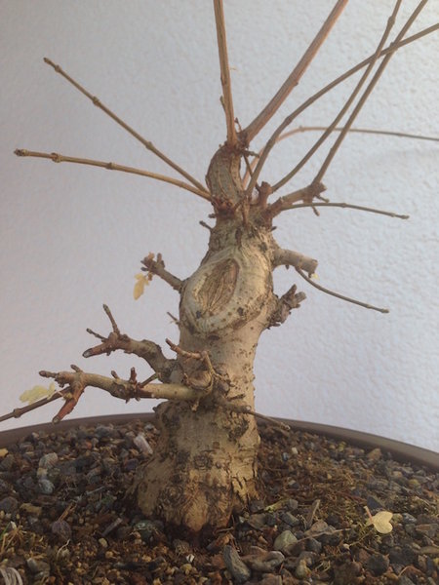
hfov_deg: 42.9
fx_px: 558
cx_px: 220
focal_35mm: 33
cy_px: 292
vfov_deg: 55.4
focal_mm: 4.12
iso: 50
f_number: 2.4
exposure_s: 1/218
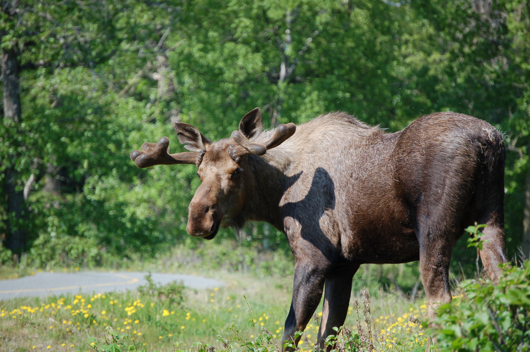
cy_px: 176
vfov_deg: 4.6
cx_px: 265
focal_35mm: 300
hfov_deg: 6.9
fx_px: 4413
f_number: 5.6
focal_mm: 200
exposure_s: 1/640
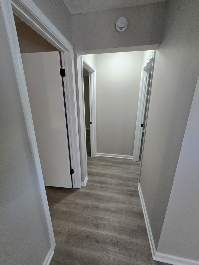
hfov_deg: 89.9
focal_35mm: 13
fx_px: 100
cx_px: 100
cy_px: 132
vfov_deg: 106.2
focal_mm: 2.2
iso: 320
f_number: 2.2
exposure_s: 1/60
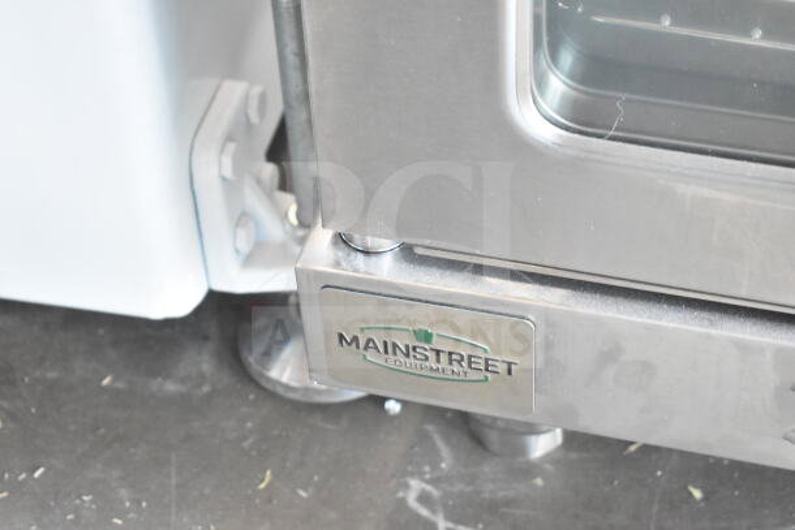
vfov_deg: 16.6
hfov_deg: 24.6
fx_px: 1822
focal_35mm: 82
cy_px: 265
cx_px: 398
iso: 9000
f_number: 5.6
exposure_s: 1/100
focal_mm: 55
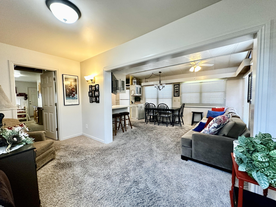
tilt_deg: -2.7
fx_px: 112
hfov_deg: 102.1
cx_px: 138
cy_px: 104
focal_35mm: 14
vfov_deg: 85.7
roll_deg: +0.7
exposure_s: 1/120
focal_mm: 2.22
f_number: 2.2
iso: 250
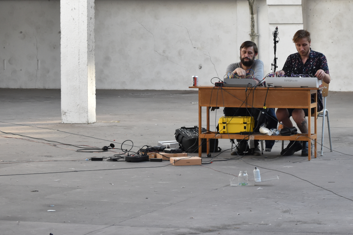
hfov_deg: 14.9
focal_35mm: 137
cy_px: 50
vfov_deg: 10.0
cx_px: 275
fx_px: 1342
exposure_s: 1/250
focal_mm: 55
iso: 1000
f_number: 8
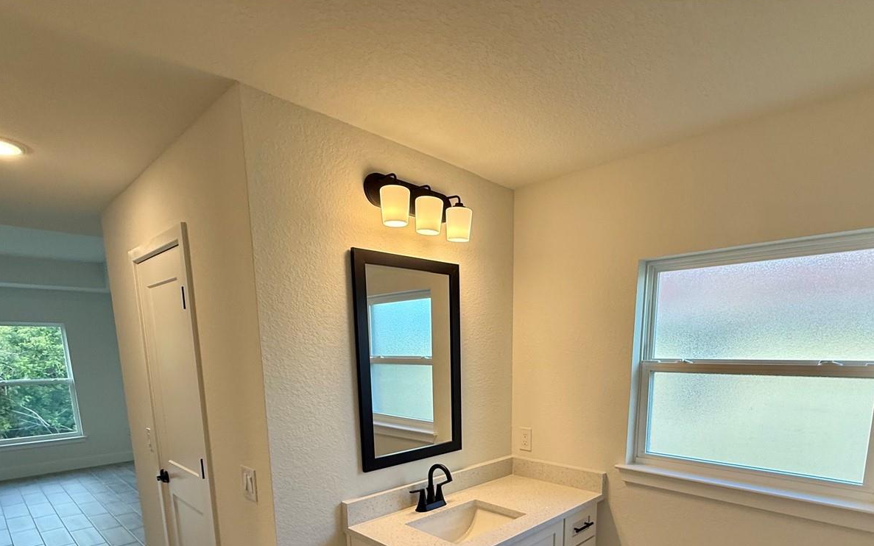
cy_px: 436
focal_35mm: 20
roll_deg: +0.7
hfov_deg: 84.9
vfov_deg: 55.5
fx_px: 476
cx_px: 468
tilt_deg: -10.8
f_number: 2.2
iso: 80
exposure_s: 1/120
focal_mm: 2.22
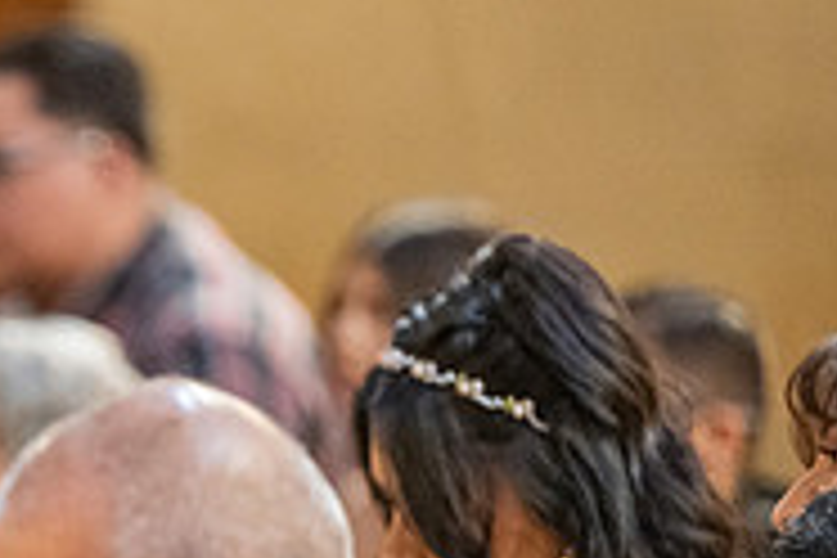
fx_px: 13065
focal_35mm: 562
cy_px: 758
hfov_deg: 3.7
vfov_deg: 2.4
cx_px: -328
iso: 2000
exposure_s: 1/100
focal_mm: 180
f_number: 2.8
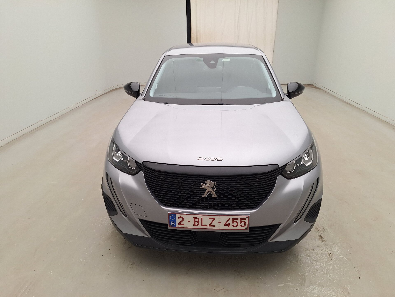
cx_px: 198
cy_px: 148
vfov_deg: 58.9
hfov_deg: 73.9
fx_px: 262
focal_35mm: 23
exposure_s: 1/111
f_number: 1.8
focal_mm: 5.54
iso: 40
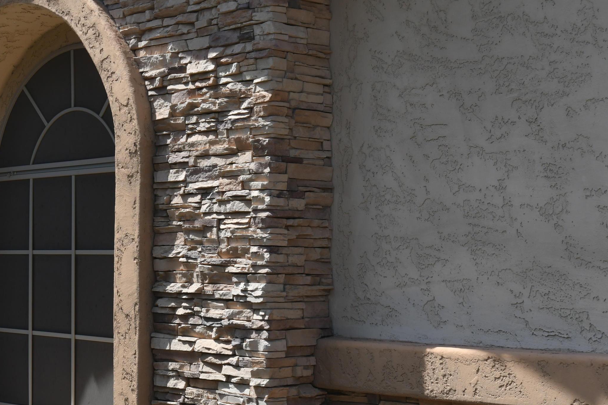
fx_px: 1296
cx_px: 243
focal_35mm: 77
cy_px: 223
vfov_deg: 17.8
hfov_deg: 26.4
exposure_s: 1/500
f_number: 11
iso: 400
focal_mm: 35
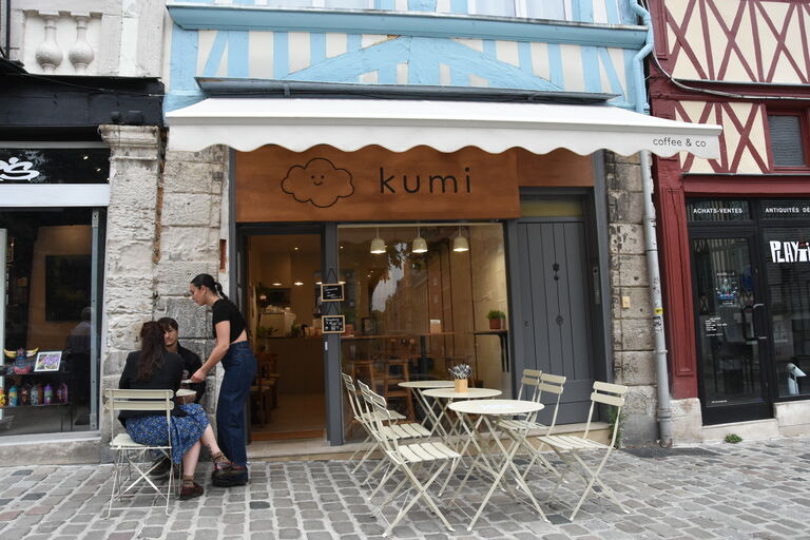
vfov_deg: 47.9
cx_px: 405
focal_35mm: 27
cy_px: 270
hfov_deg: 67.4
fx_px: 607
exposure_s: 1/200
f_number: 7.1
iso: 800
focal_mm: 18
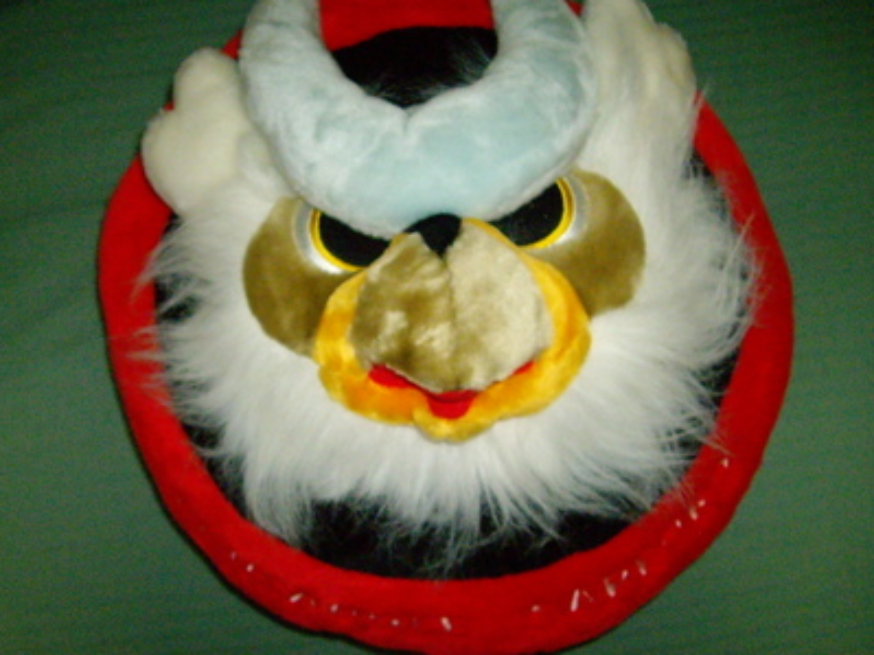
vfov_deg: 35.9
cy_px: 319
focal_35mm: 40
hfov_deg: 46.8
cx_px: 425
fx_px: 1010
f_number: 2.7
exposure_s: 1/60
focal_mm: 6.2
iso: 800
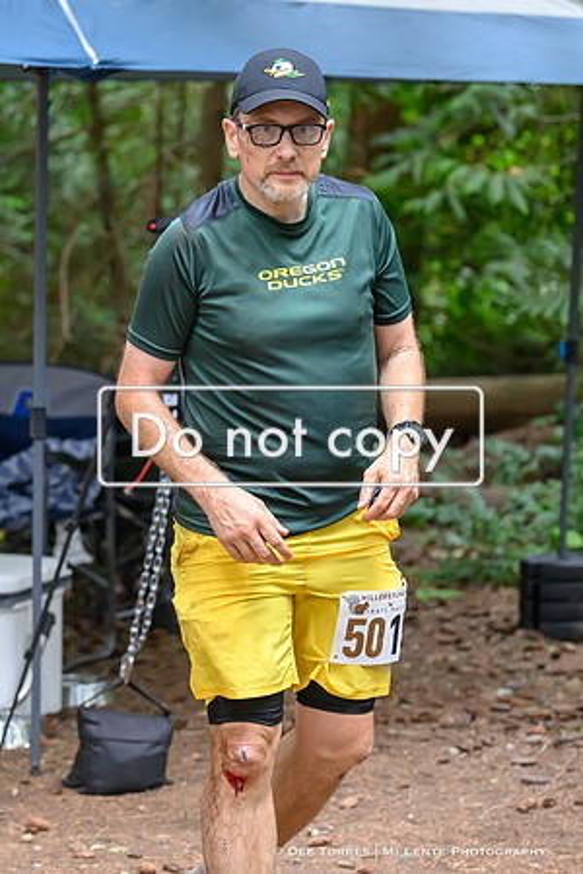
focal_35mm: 125
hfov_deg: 11.0
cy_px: 371
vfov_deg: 16.4
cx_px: 187
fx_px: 3033
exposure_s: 1/640
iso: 3200
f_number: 2.8
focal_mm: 70
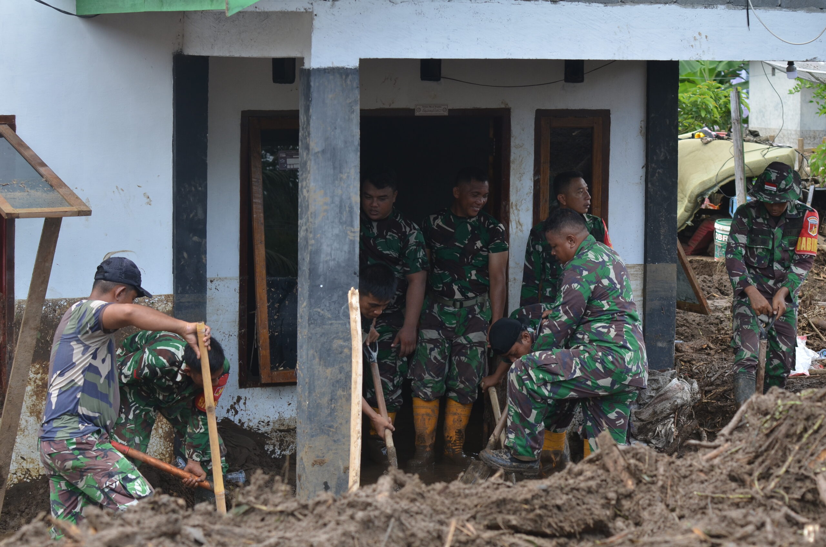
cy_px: 274
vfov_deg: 13.0
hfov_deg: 19.5
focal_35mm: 105
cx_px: 413
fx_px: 2404
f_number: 5.6
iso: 200
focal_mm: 70
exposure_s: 1/250
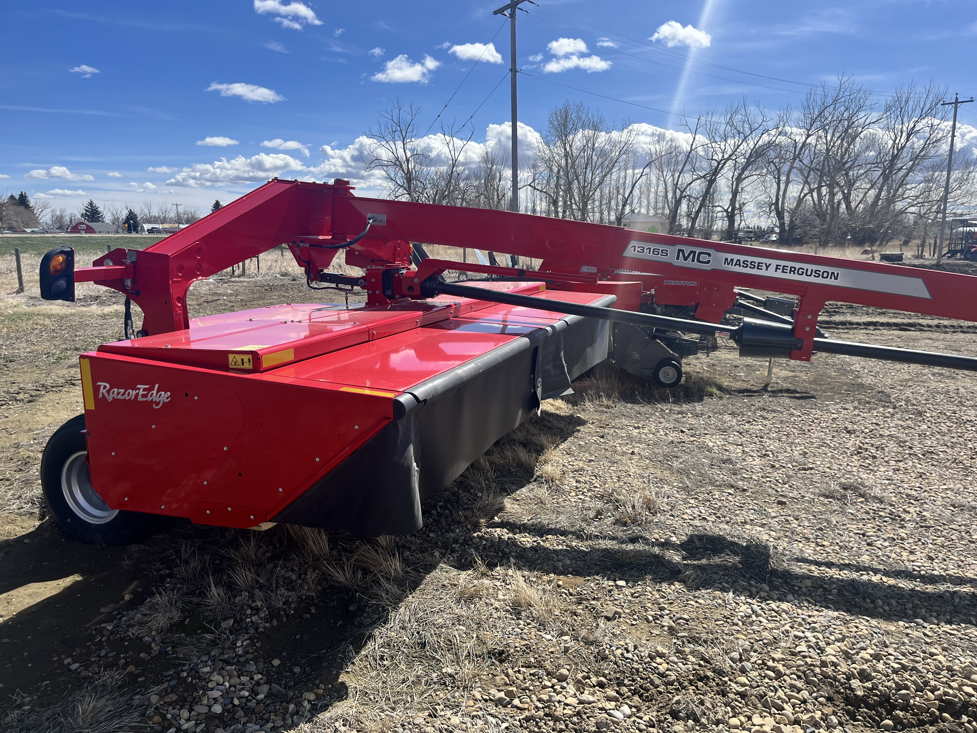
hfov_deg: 67.3
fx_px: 734
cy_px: 366
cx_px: 488
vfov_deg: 53.1
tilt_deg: -10.4
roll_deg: +0.3
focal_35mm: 26
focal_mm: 5.1
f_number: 1.6
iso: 50
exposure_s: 1/3876
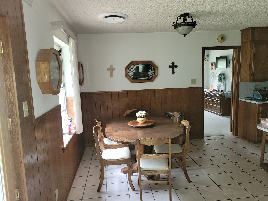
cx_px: 134
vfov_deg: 53.1
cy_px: 100
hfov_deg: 67.3
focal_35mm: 26
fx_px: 201
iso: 125
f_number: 1.8
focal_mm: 5.4
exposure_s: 1/17.2
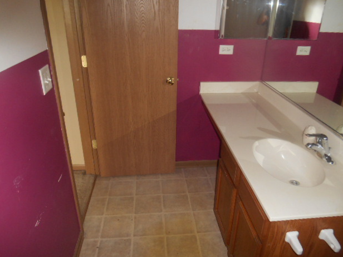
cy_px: 131
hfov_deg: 65.3
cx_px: 178
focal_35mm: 27
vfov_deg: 51.4
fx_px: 268
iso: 200
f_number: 3.4
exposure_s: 1/25
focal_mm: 4.7
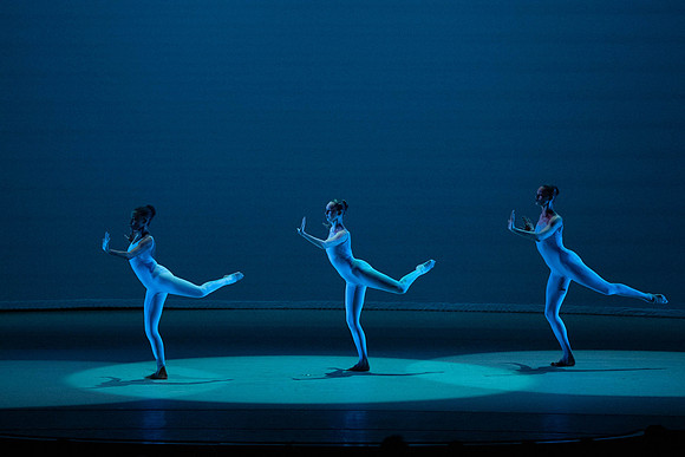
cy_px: 228
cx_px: 342
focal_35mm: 183
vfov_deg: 7.5
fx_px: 3483
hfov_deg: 11.2
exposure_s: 1/400
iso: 16000
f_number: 5.6
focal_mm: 183
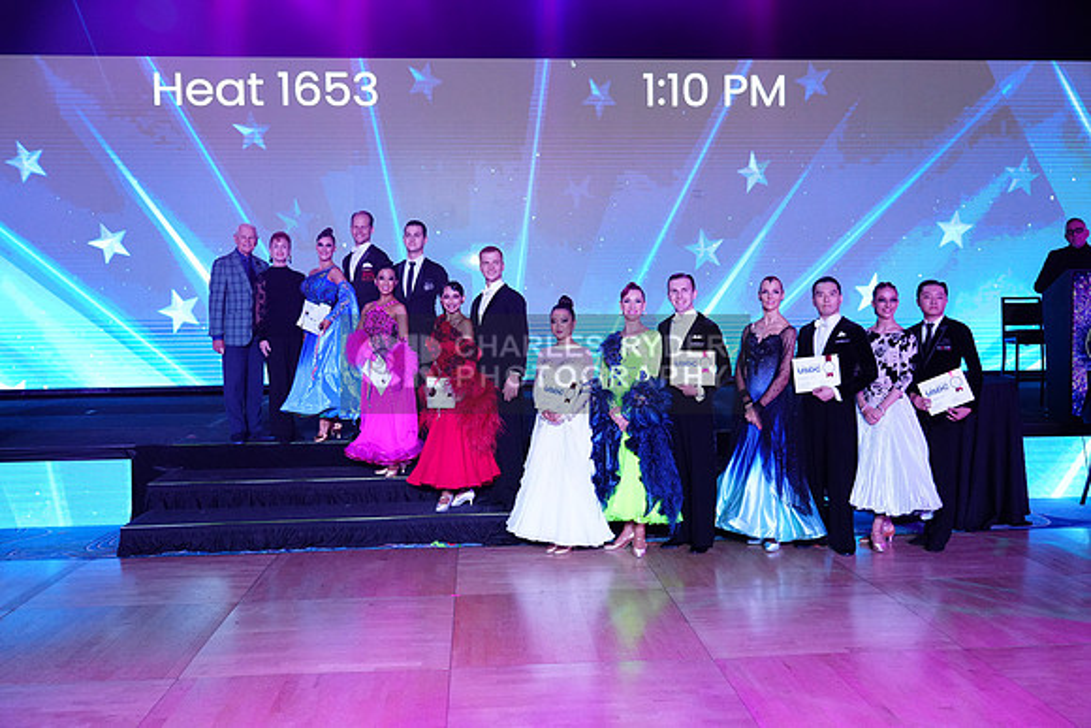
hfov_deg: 58.7
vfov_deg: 41.1
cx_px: 546
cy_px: 364
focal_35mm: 32
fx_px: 970
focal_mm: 32
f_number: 4
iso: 2000
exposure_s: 1/500
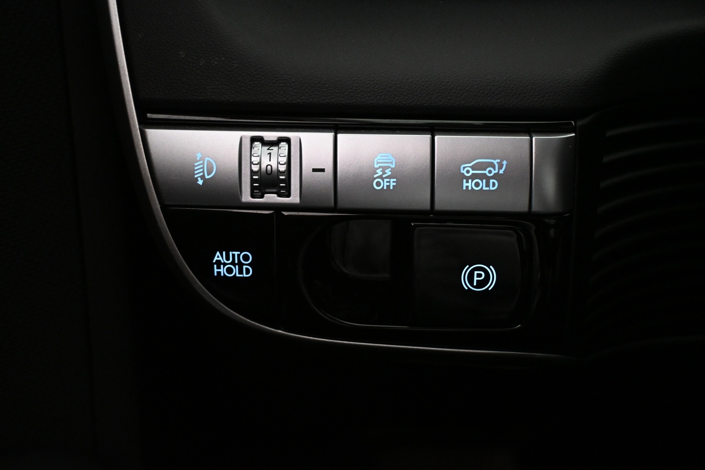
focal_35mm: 40
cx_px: 352
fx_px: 778
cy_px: 235
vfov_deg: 33.6
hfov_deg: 48.7
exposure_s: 1/50
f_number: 4.5
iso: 4000
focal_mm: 26.5
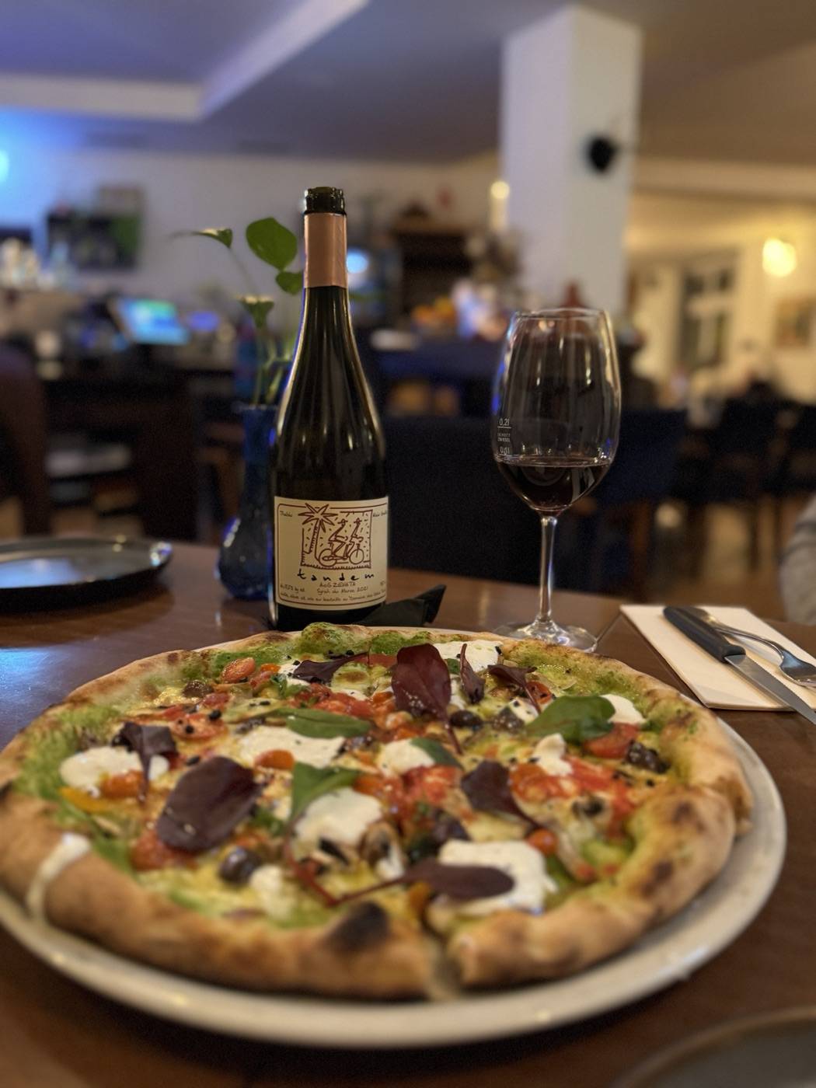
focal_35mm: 24
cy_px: 544
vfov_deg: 71.6
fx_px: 754
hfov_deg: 56.8
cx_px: 408
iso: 1000
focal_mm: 6.76
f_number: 1.78
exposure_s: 1/25
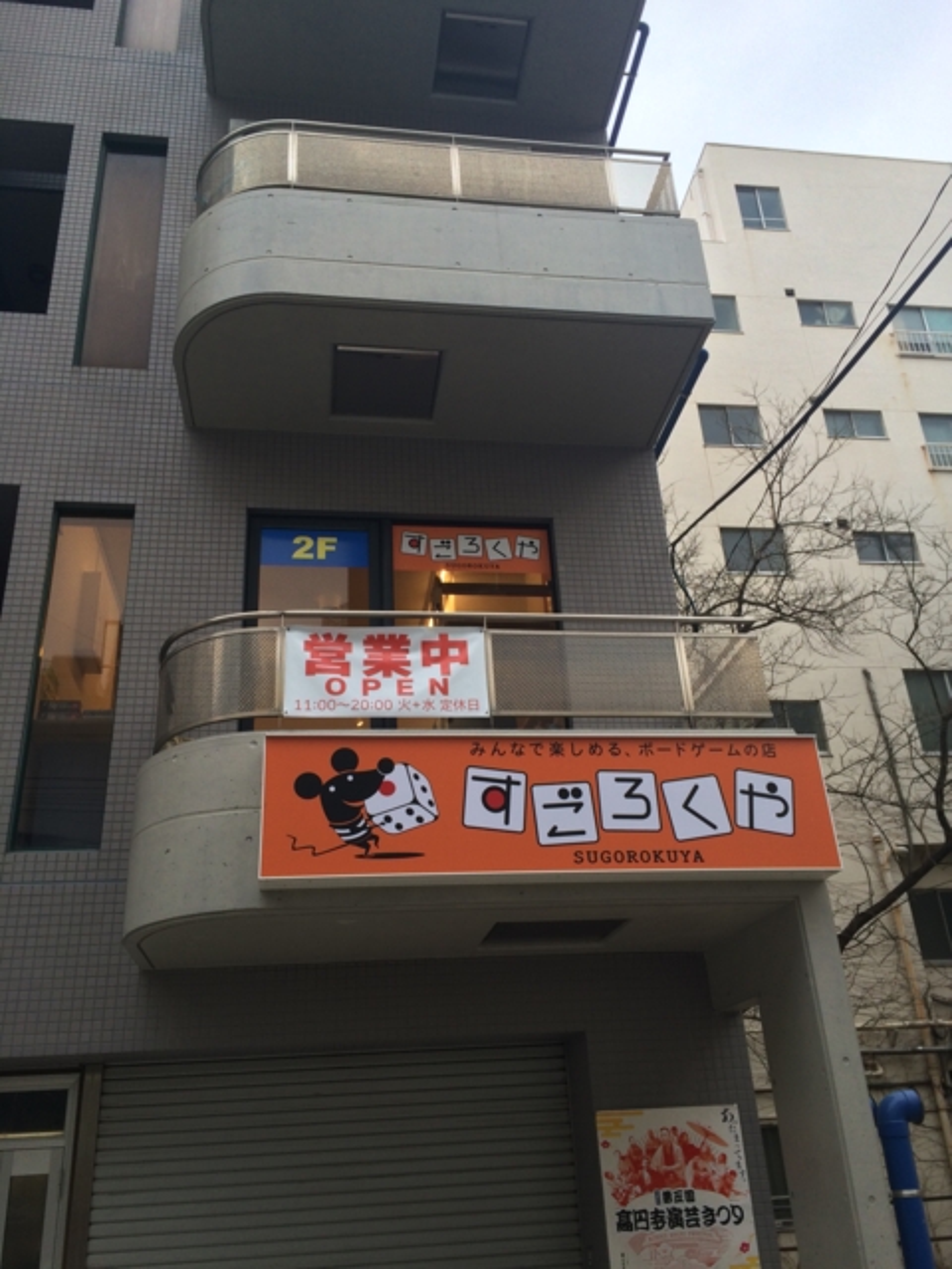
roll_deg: +1.4
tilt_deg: +25.6
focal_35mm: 29
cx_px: 476
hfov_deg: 48.2
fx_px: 1063
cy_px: 634
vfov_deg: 61.7
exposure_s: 1/120
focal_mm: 4.15
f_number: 2.2
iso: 50
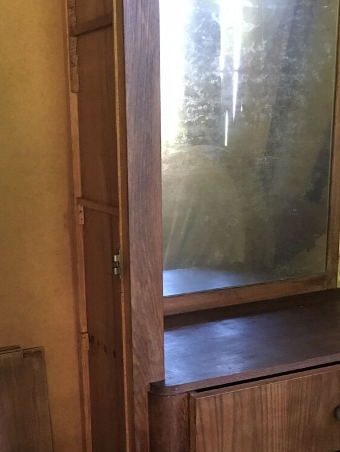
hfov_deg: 27.9
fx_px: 680
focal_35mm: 52
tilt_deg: -14.3
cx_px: 113
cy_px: 290
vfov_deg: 36.5
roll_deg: +0.2
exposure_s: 1/17
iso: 250
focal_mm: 4.15
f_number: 2.2
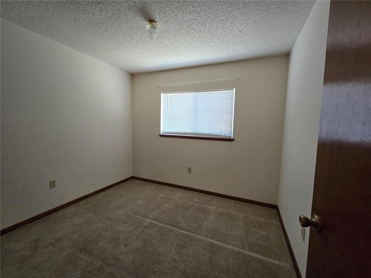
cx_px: 186
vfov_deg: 89.9
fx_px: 139
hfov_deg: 106.2
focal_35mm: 13
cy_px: 139
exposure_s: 1/60
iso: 400
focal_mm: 2.2
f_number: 2.2
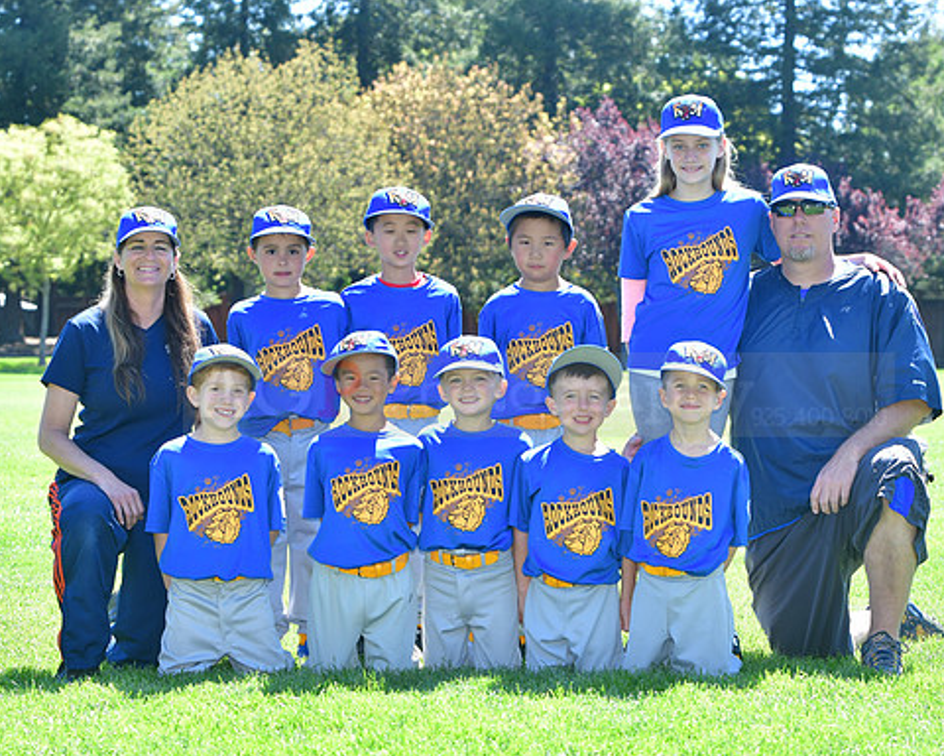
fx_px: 3800
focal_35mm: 136
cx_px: 513
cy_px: 379
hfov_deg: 14.2
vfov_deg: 11.4
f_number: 6.3
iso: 400
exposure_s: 1/400
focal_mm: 80
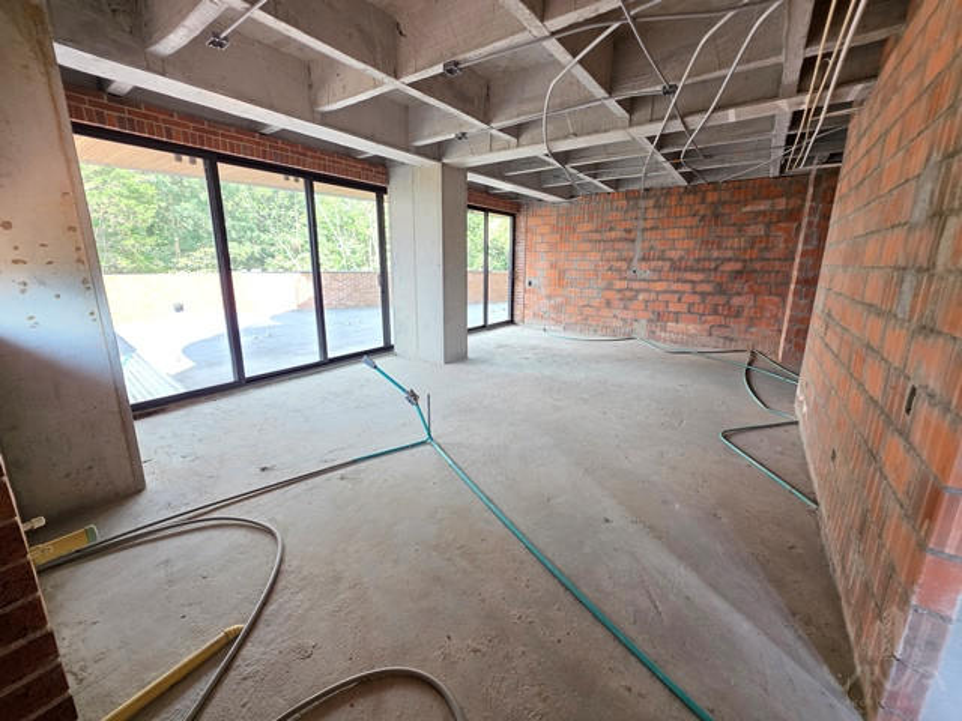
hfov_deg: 106.2
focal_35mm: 13
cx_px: 481
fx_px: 361
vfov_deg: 89.9
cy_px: 360
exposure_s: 1/120
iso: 160
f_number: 1.9
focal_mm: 2.2
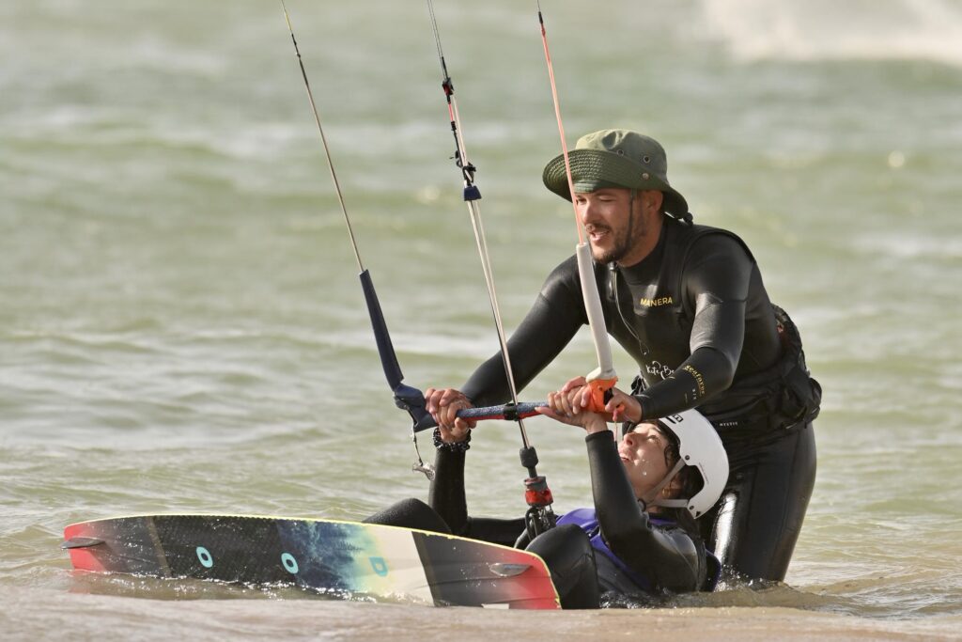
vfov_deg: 3.6
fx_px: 10155
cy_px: 321
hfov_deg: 5.4
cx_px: 481
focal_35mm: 380
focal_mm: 380
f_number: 5.6
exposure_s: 1/750
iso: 140
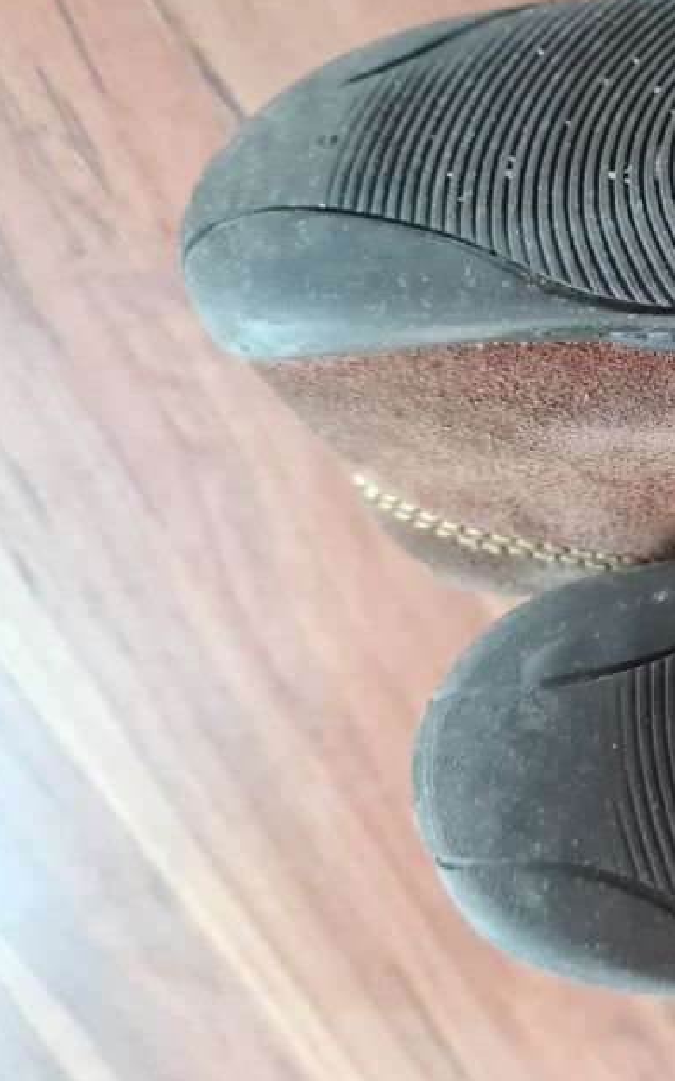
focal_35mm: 44
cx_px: 827
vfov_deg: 45.1
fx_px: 1296
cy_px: 437
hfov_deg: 25.9
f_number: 1.8
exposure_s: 1/50
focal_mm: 5.4
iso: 640
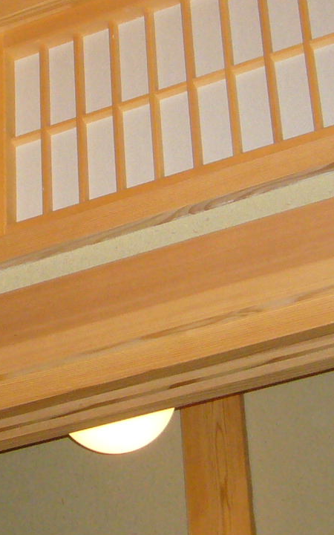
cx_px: 26
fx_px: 1646
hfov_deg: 11.5
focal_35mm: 113
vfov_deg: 18.3
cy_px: 122
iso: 200
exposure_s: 1/60
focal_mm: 5.8
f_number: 2.8
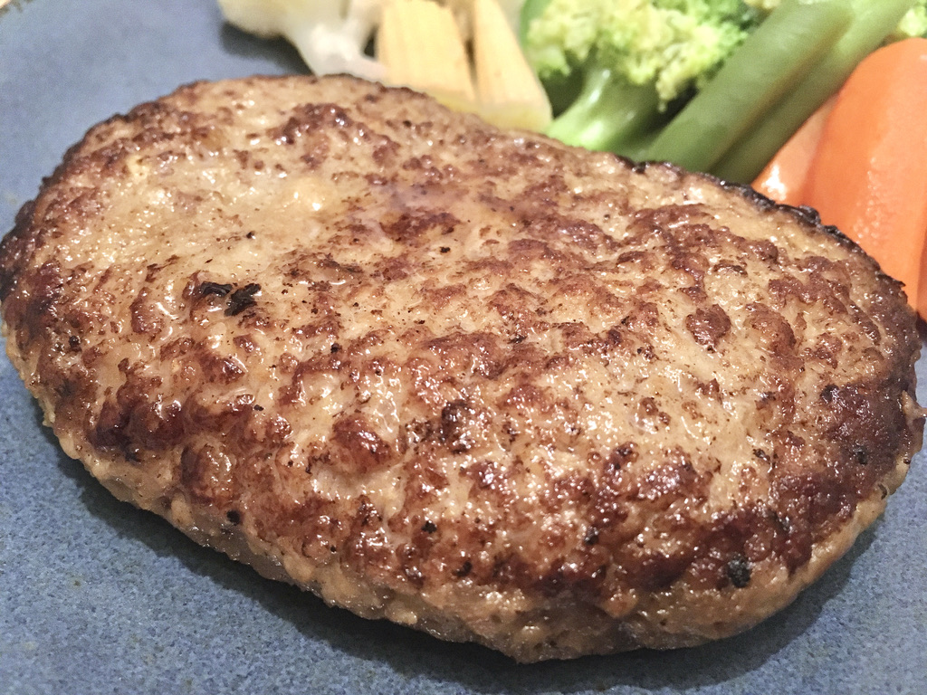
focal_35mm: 29
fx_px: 777
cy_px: 348
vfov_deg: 48.2
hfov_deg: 61.7
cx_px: 464
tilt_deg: -47.4
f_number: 2.2
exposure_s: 1/15
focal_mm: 4.15
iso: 320
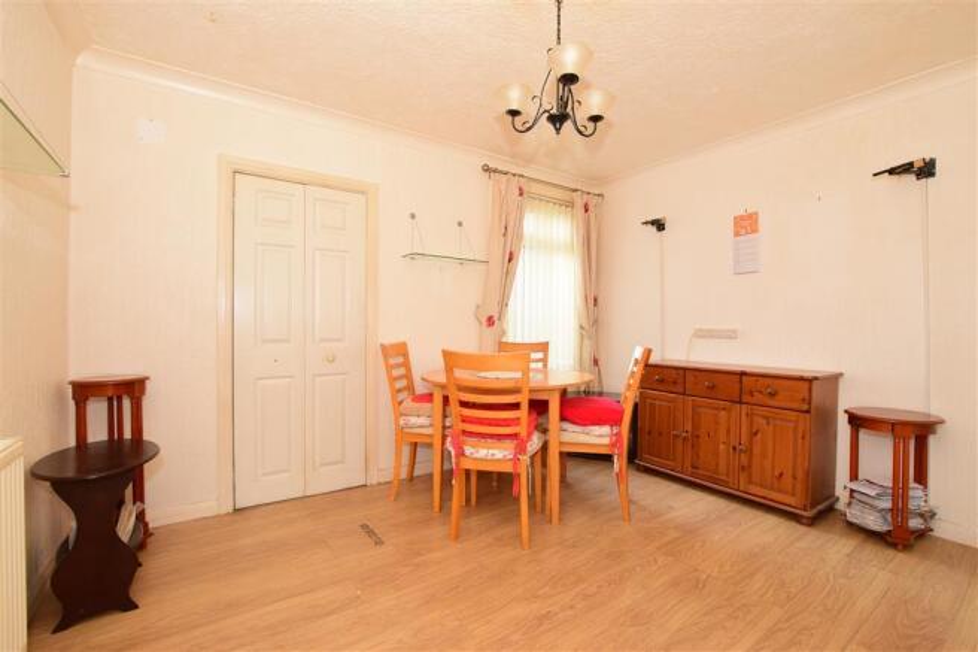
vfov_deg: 77.3
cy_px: 326
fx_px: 407
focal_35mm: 15
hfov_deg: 100.4
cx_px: 489
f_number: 8
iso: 400
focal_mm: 10
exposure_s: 1/10
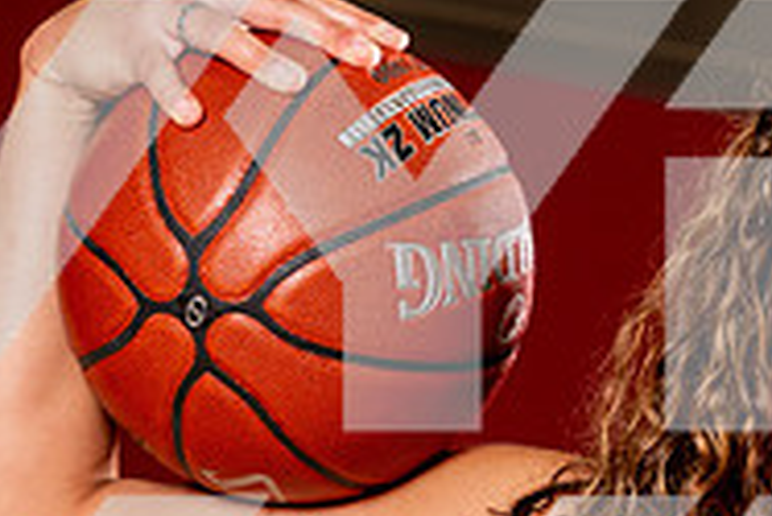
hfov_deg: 10.8
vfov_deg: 7.2
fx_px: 4056
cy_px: 716
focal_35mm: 189
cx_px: 599
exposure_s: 1/125
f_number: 6.3
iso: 100
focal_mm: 61
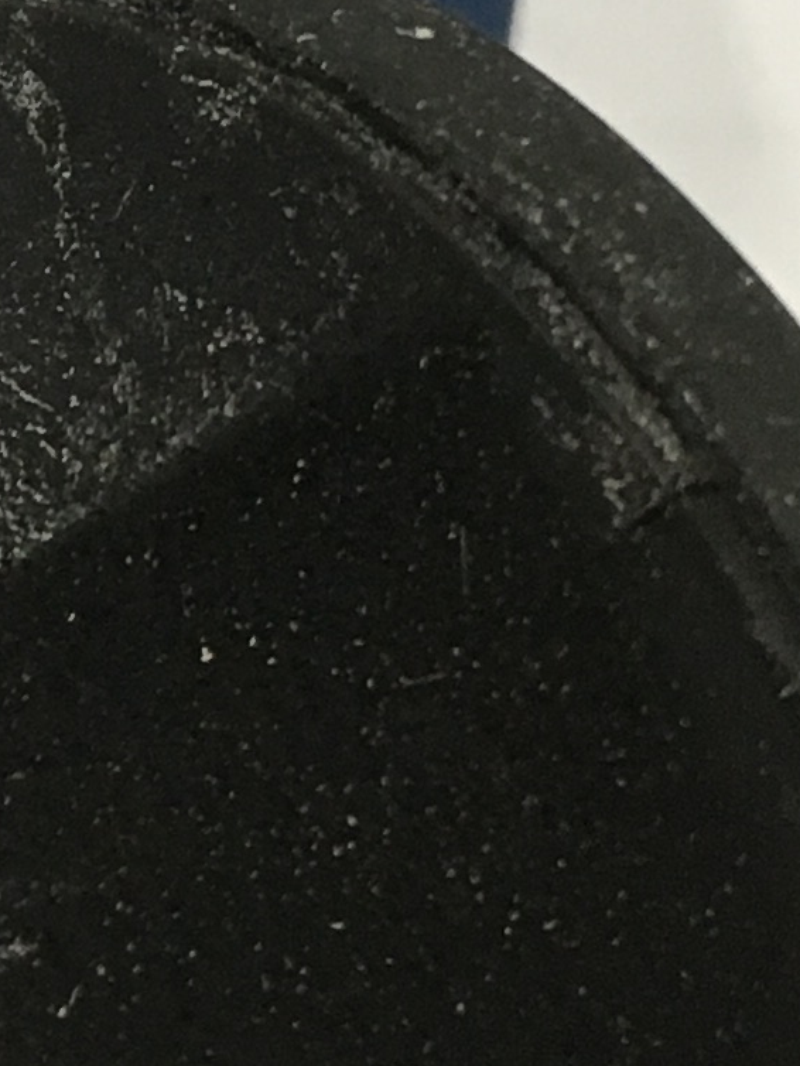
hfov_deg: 9.2
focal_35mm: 155
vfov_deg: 12.7
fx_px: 4774
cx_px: -615
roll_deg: +1.2
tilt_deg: -34.5
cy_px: 269
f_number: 2.2
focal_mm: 4.15
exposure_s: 1/33
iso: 50
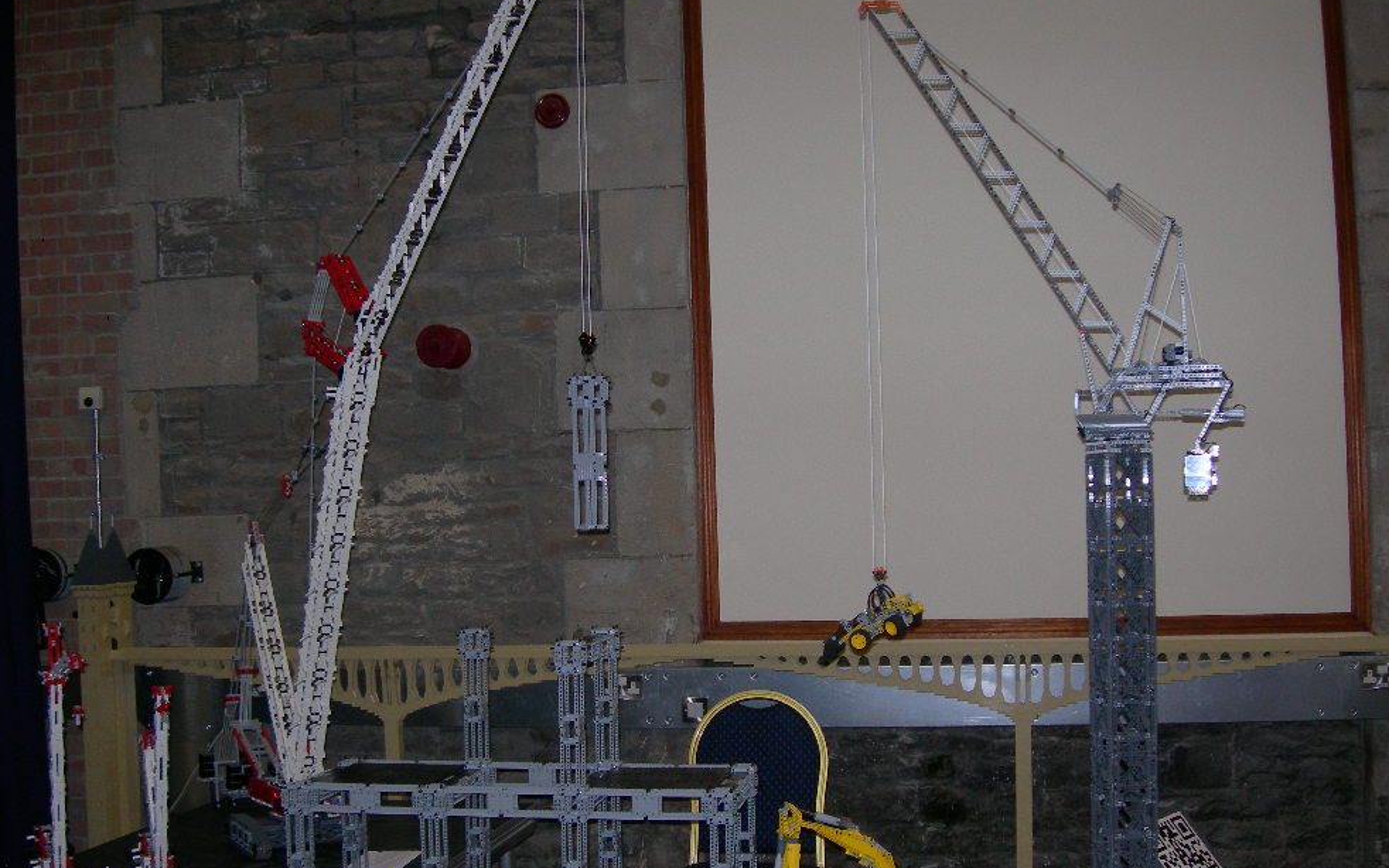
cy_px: 482
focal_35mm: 42
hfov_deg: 47.2
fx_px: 1590
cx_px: 713
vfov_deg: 30.5
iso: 126
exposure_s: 1/60.1
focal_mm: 7.8
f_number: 2.8
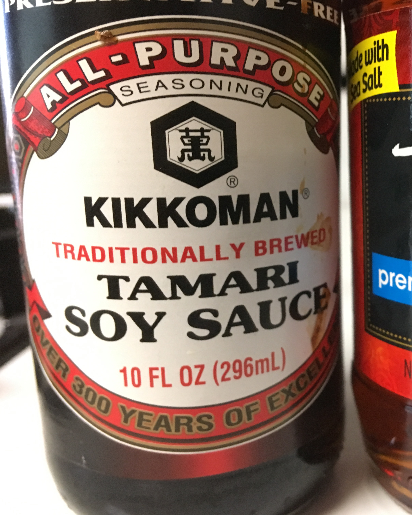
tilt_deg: -13.5
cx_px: 340
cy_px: 256
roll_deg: +1.9
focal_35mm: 38
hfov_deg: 37.5
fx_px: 579
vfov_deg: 47.9
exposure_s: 1/15
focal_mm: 4.15
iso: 250
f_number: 2.2
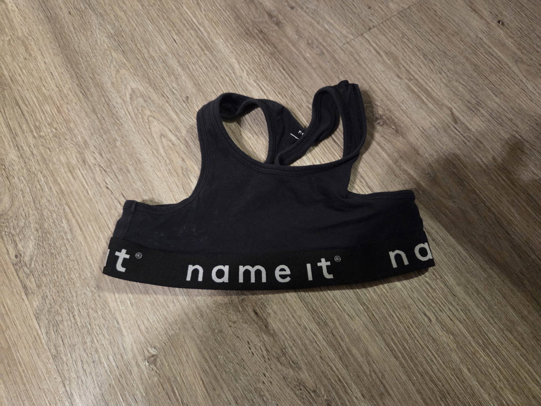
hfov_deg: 73.9
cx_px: 270
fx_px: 359
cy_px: 203
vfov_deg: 58.9
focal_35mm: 23
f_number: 1.8
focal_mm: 5.4
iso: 2000
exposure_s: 1/50
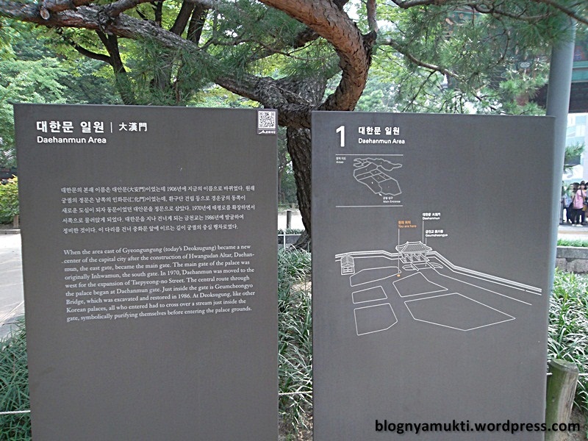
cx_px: 294
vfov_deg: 51.4
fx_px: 459
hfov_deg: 65.3
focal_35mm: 27
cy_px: 220
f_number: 3.5
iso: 114
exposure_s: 1/45
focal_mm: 4.9
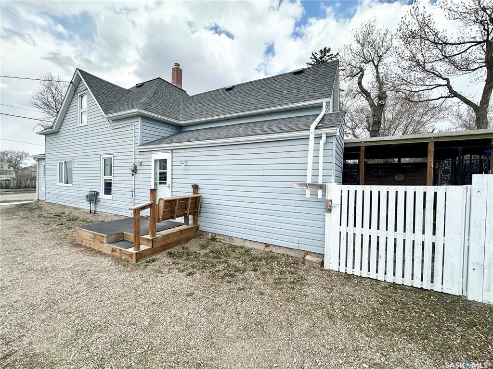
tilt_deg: -0.9
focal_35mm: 14
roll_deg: -0.8
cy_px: 184
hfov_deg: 102.1
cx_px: 246
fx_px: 199
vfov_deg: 85.7
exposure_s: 1/997
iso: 50
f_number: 2.2
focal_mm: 2.22
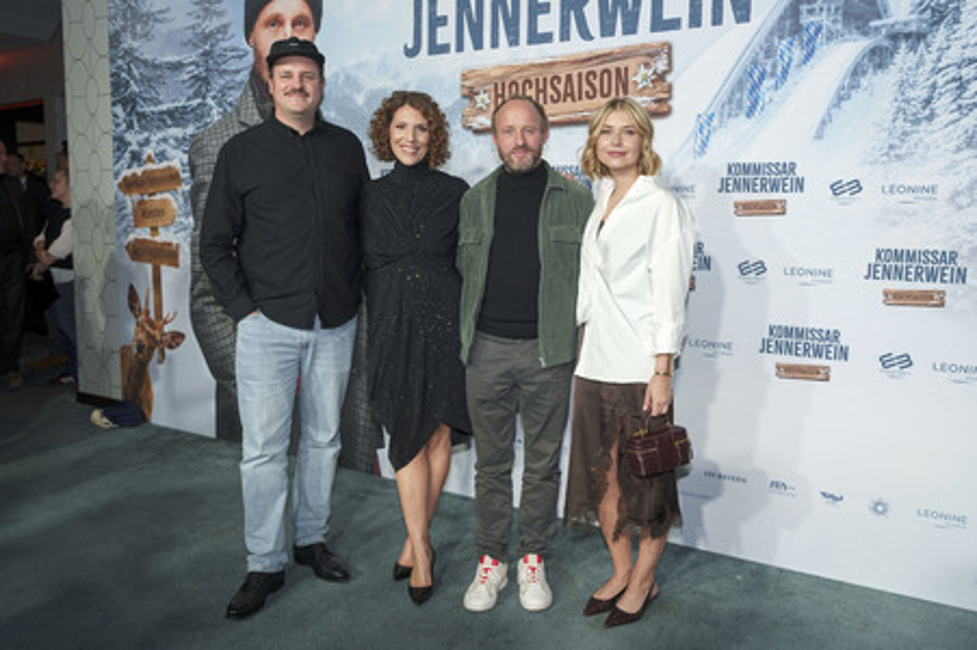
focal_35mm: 28
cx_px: 488
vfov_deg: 46.3
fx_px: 759
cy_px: 325
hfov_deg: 65.5
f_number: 4.5
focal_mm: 28
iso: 800
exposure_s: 1/250
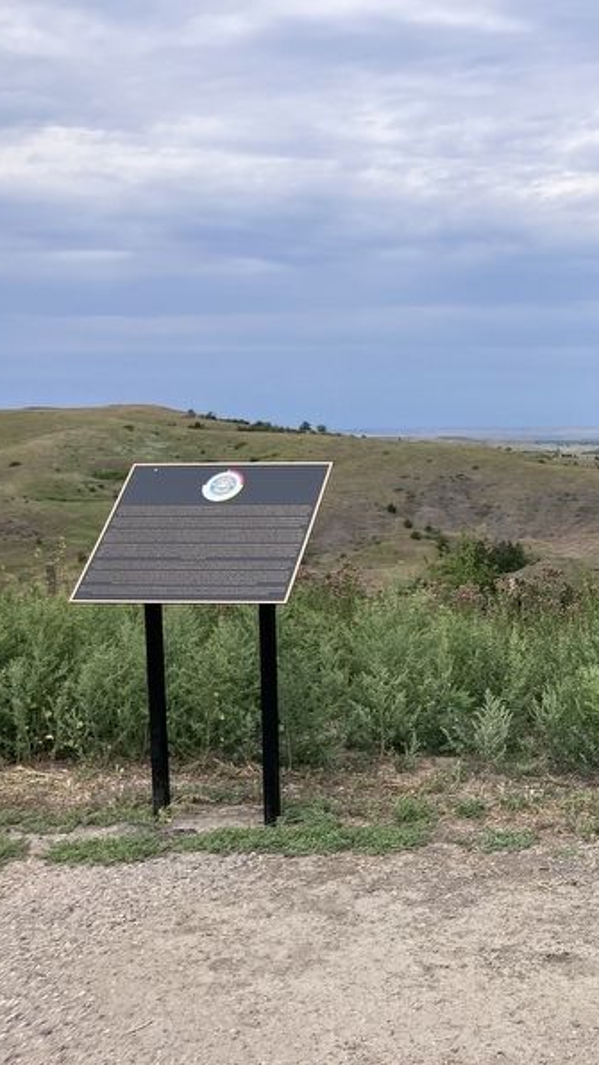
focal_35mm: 41
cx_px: 610
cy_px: 533
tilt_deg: -4.2
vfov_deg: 49.4
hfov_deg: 27.3
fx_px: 1157
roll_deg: +0.4
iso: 32
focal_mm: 3.99
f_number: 1.8
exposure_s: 1/2703
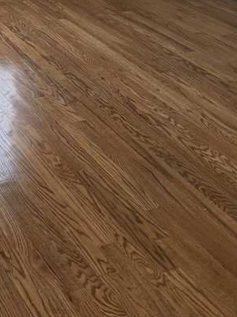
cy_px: -59
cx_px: -17
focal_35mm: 65
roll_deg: -0.9
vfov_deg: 26.6
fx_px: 594
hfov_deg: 21.5
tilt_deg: -12.2
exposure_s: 1/240
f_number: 1.78
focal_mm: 6.76
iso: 200
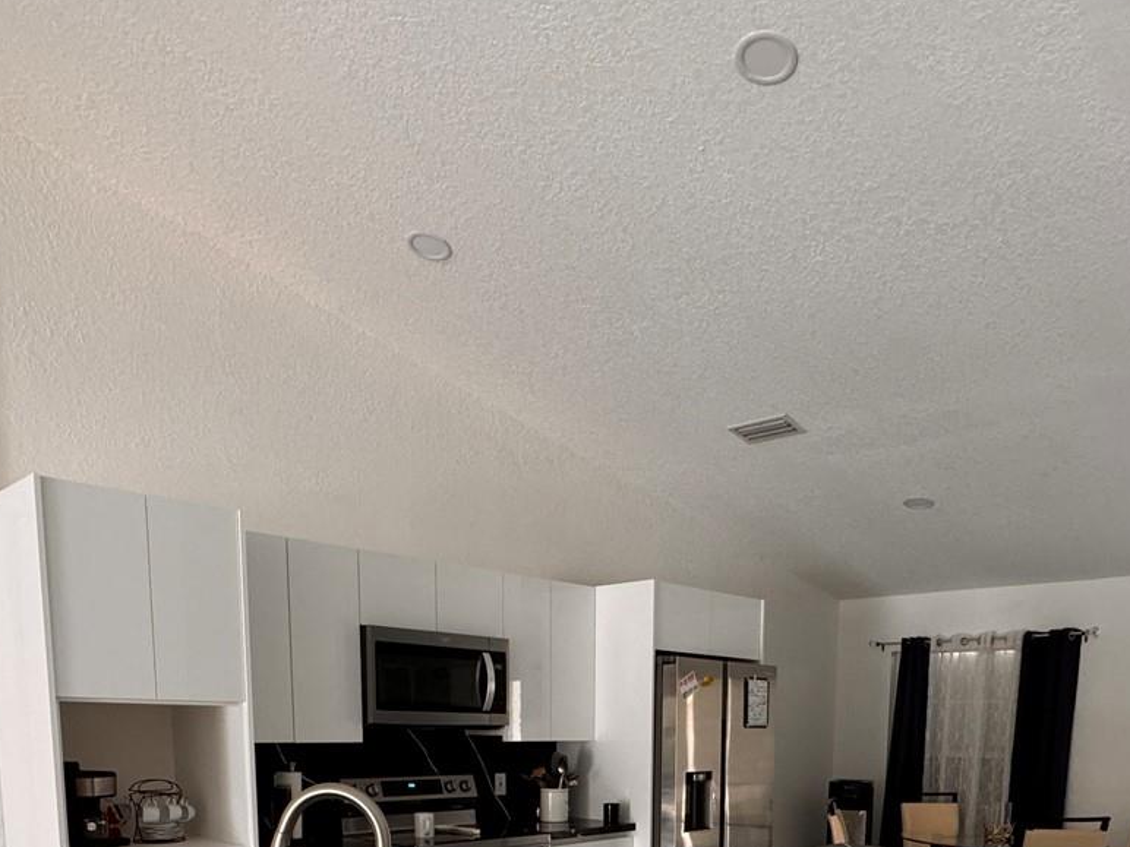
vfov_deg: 41.6
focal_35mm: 29
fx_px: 947
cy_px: 857
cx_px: 634
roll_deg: -1.0
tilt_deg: -9.3
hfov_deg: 61.5
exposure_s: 1/99
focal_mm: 2.22
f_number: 2.2
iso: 250
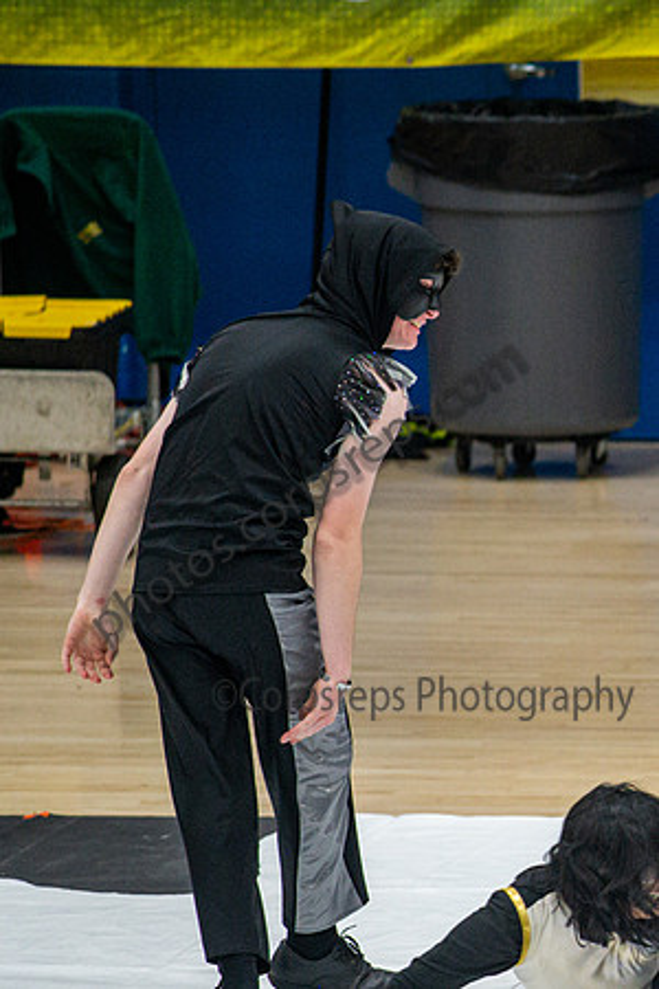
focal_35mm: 452
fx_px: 12413
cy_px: 655
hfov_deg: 3.0
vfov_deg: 4.6
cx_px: 1044
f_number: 4
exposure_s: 1/500
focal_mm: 200
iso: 4500
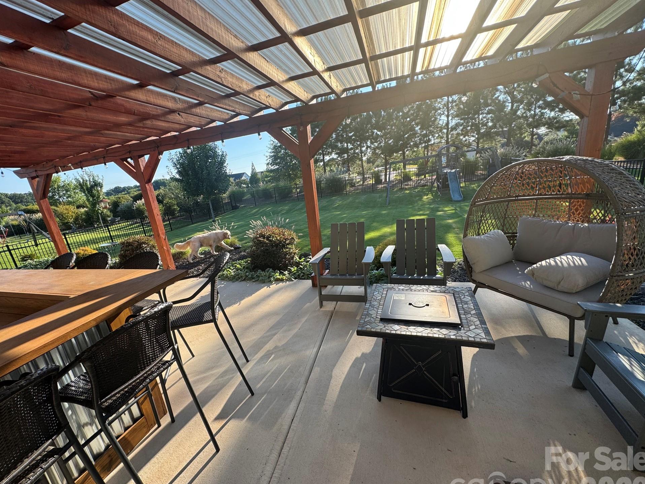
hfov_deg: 98.1
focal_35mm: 15
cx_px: 307
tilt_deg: -17.9
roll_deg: +7.5
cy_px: 254
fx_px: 280
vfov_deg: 81.7
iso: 40
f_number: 2.2
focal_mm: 2.22
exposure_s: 1/438
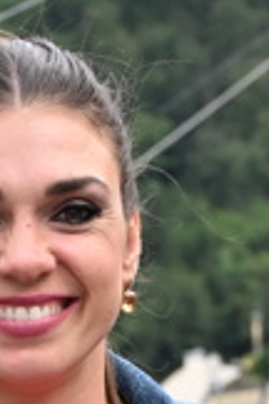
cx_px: 25
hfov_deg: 5.5
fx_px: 2791
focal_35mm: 249
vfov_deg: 7.5
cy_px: 1118
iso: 1600
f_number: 4.5
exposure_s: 1/320
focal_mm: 39
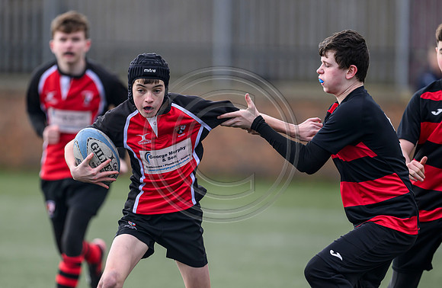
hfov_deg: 4.0
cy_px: 189
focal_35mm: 517
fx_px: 6305
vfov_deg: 2.6
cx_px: 212
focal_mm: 400
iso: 640
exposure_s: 1/1600
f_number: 3.2
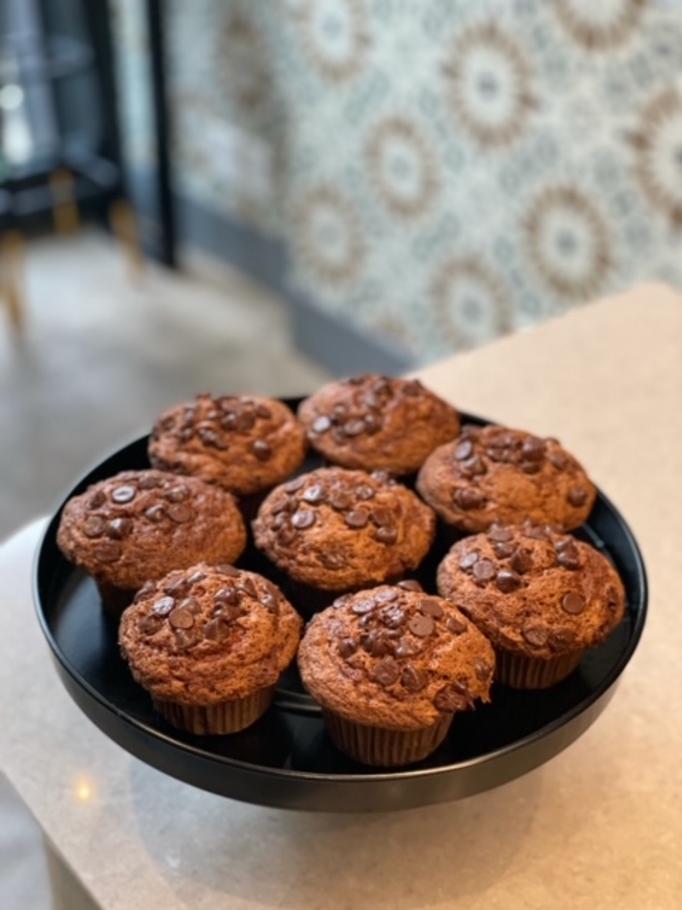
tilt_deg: -32.5
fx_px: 1366
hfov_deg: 28.0
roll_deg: -0.6
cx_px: 341
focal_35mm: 52
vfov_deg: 36.8
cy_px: 455
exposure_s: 1/120
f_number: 2
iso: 250
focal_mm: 6
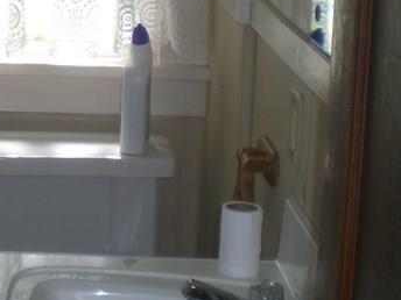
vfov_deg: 12.9
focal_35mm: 113
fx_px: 1309
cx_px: -93
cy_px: 0
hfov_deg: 16.6
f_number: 3.1
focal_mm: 6.3
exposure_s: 1/125
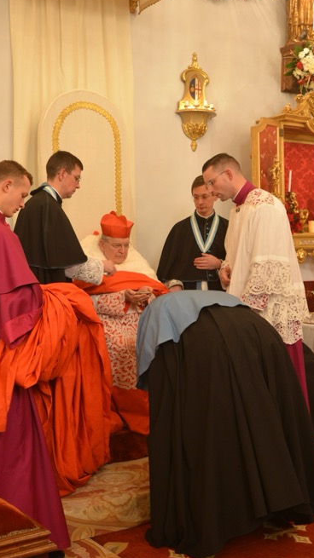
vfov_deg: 42.9
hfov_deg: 24.9
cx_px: 164
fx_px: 711
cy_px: 279
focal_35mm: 48
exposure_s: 1/80
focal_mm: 30
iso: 1600
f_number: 4.5
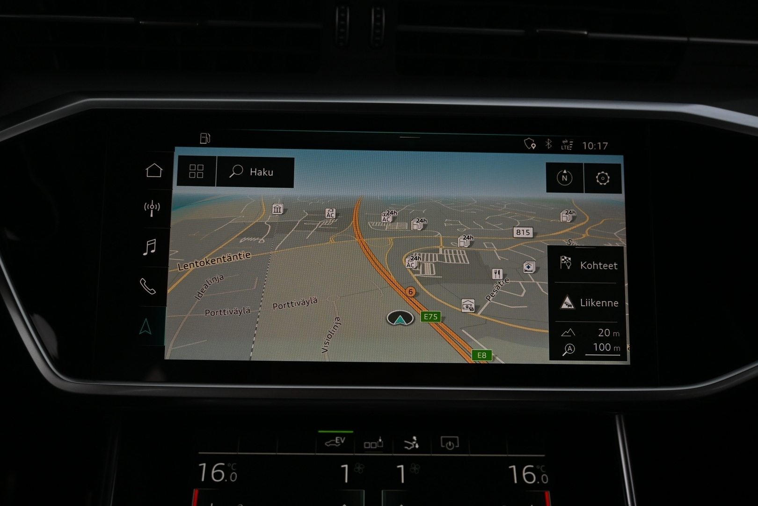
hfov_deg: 58.3
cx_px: 379
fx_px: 679
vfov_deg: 40.8
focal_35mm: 32
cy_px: 253
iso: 720
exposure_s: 1/30
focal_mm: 21.5
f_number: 4
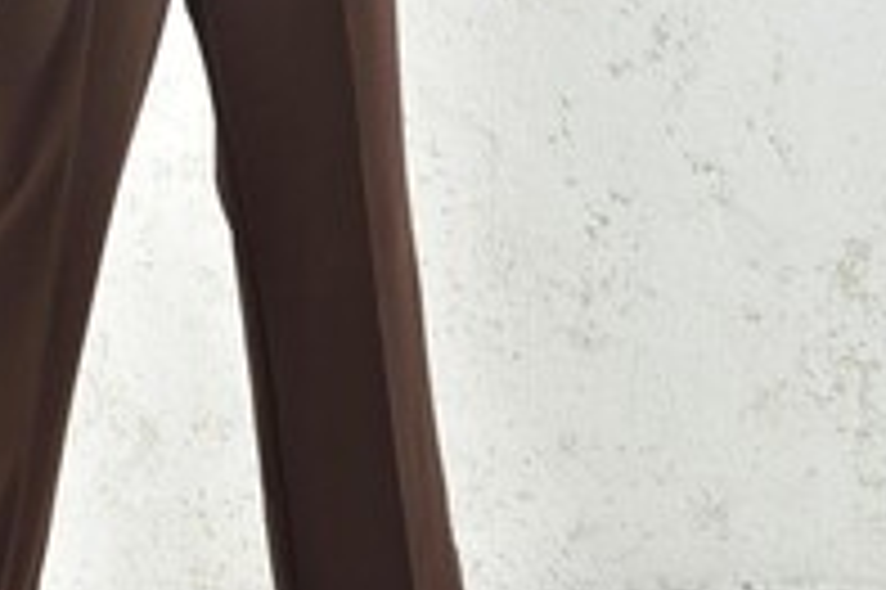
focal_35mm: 115
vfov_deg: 11.5
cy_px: -212
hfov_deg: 17.6
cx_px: 135
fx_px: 2828
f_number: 7.1
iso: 100
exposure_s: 1/160
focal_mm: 42
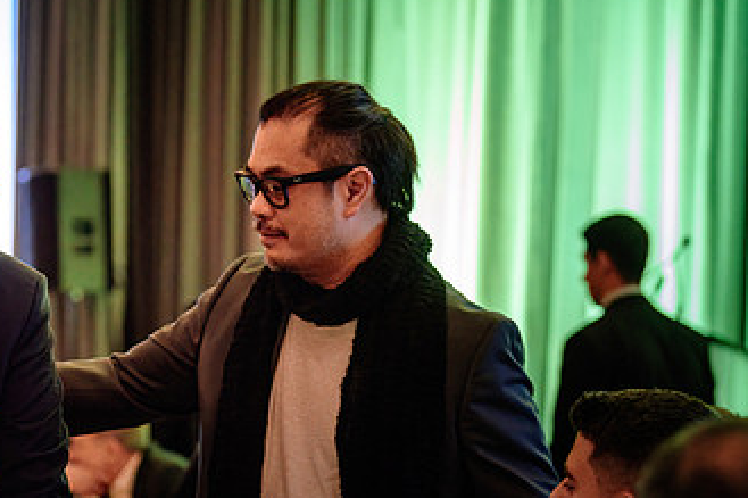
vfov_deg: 8.8
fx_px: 3240
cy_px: 353
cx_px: 222
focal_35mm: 156
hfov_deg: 13.1
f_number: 2.8
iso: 3200
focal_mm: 82
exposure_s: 1/100
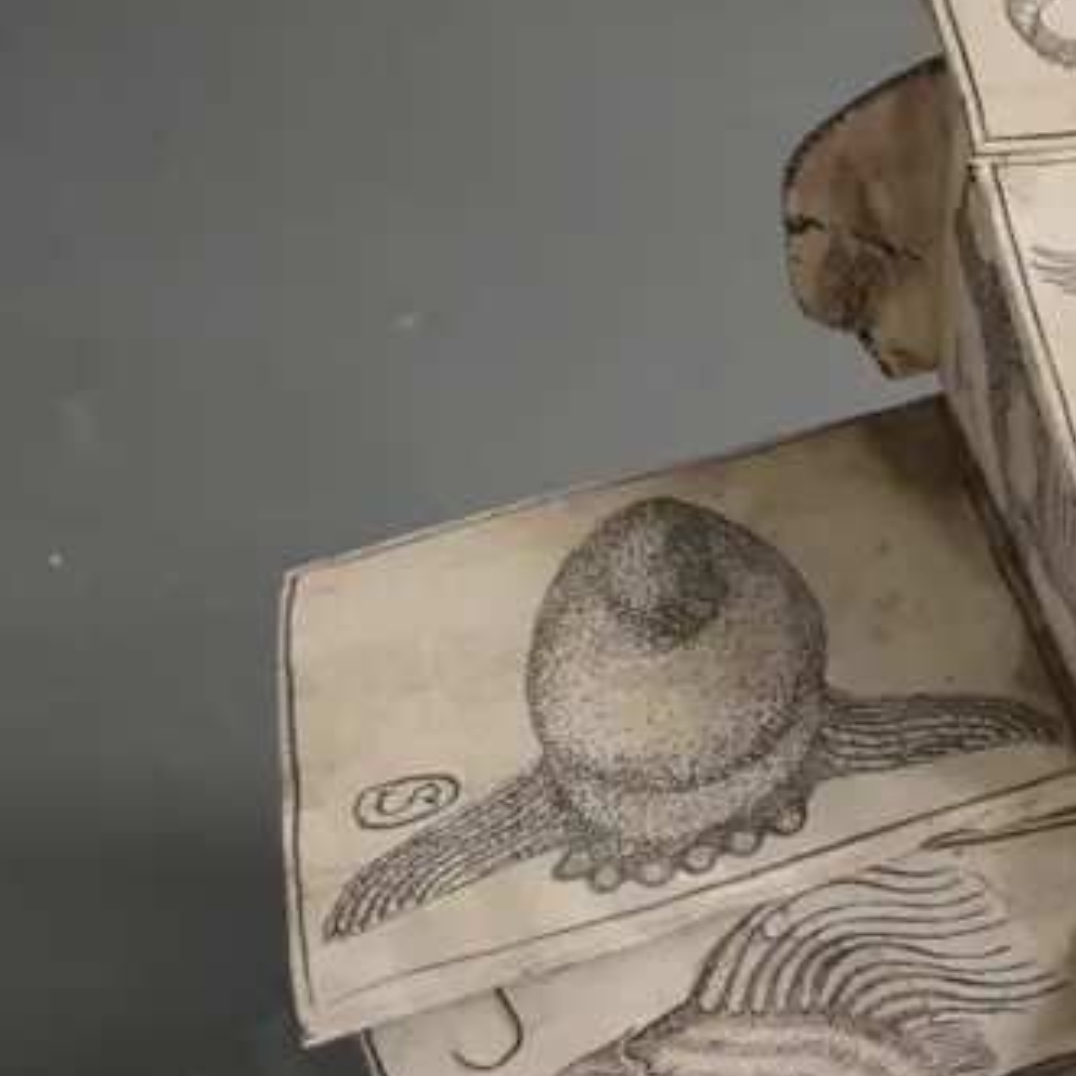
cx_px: 1453
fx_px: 2884
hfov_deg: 19.3
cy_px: 234
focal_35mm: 82
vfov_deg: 20.9
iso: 1600
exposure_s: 1/50
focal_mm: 15
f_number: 5.6
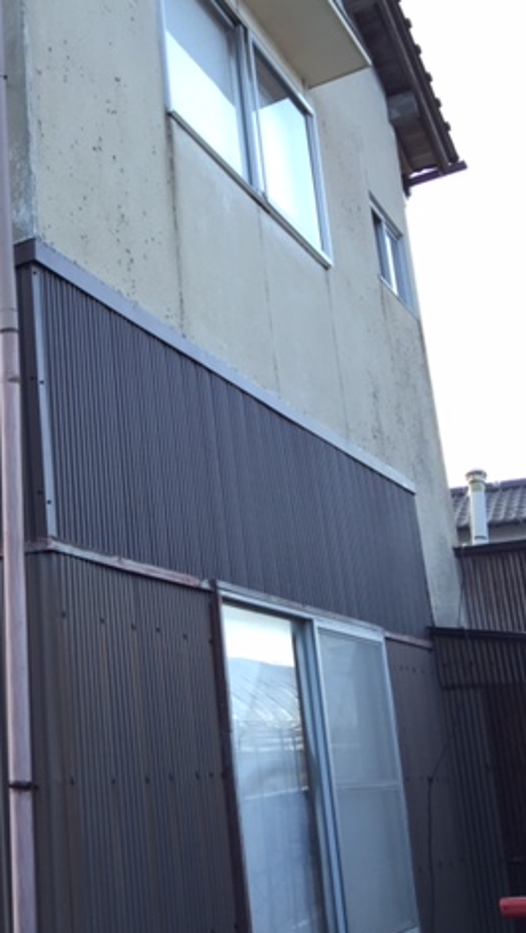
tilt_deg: +15.1
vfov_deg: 47.3
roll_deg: +1.5
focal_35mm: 43
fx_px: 1064
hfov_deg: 25.3
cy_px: 468
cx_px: -83
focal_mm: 4.15
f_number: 2.2
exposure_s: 1/278
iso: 32
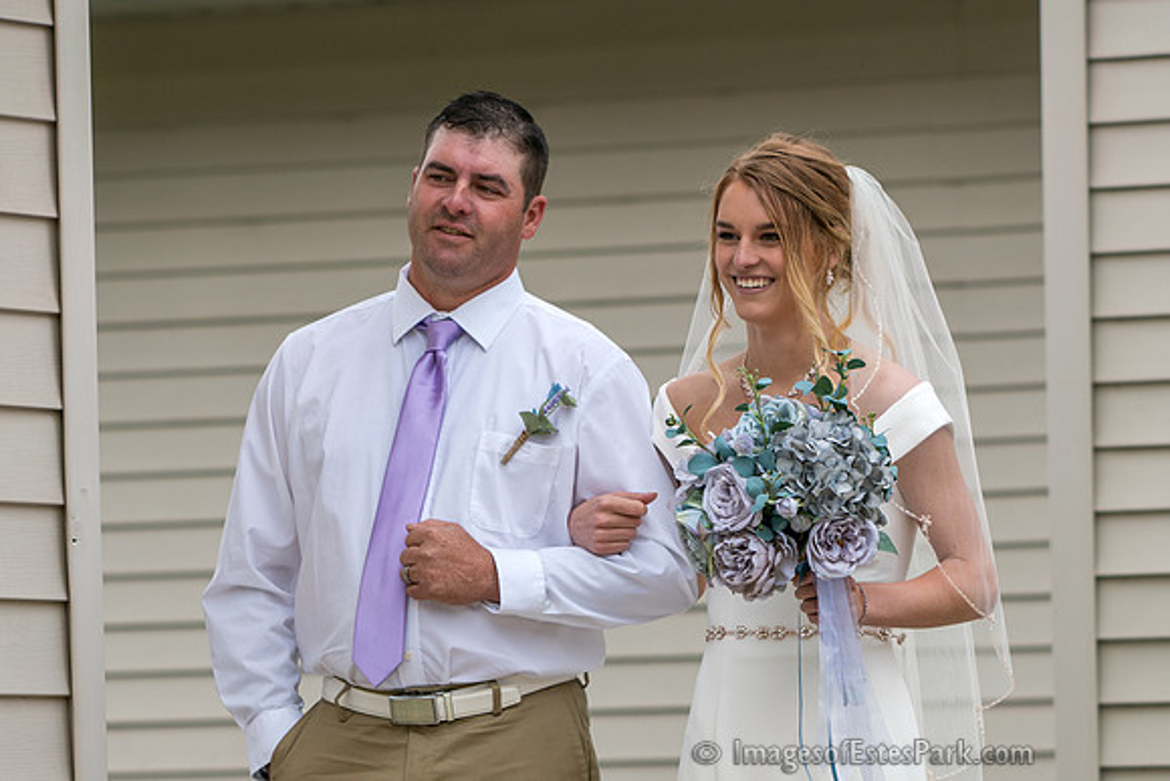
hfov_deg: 10.3
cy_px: 390
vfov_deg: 6.9
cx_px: 585
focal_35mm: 200
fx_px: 6501
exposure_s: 1/500
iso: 160
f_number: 4.5
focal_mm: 200
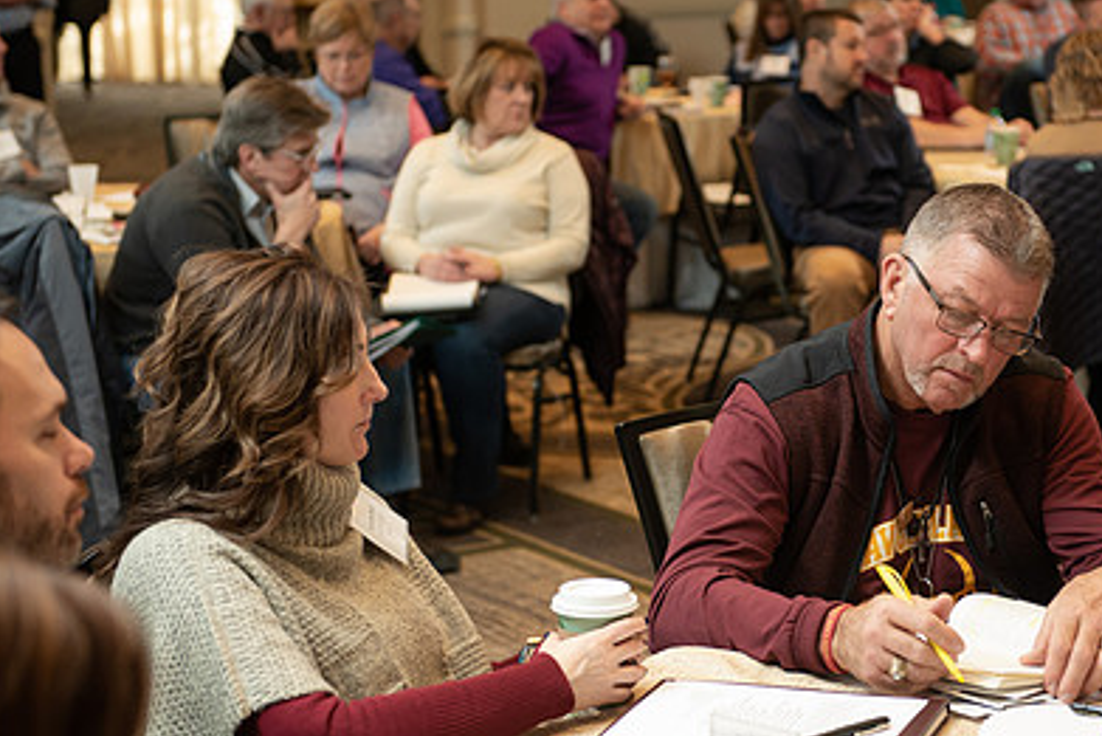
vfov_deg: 15.9
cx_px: 764
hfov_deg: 23.5
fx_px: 2633
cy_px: 289
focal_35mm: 86
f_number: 3.5
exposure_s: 1/80
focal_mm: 58
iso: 1000
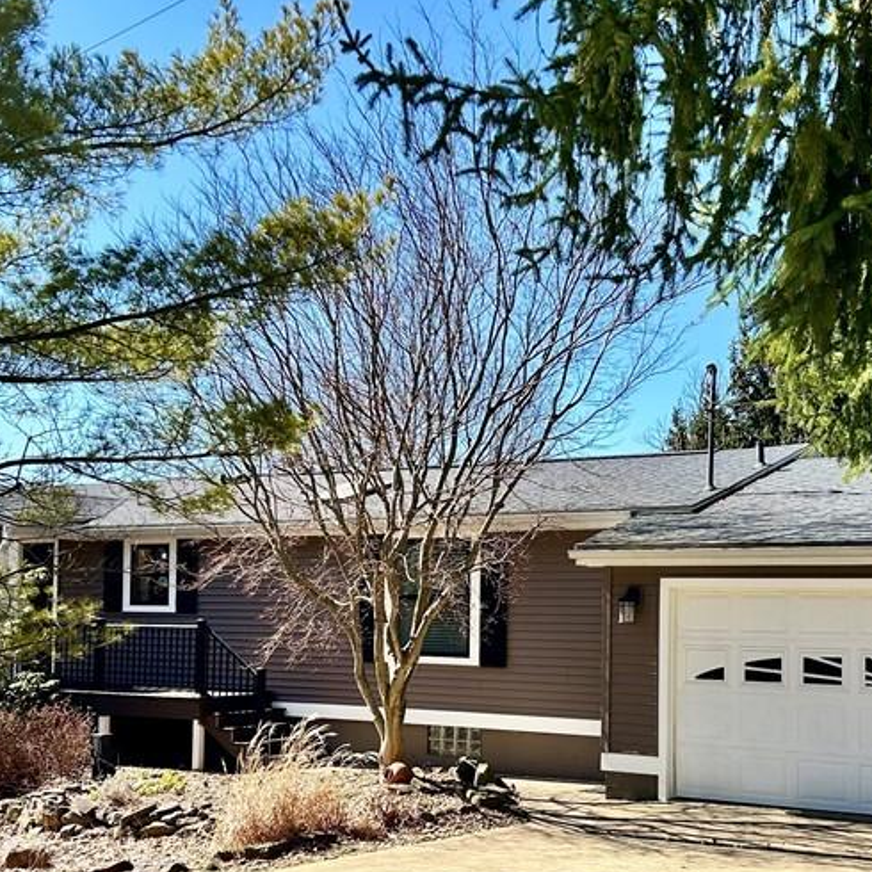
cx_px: 500
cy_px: 582
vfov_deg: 35.0
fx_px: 1368
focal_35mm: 48
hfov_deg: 35.3
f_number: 1.5
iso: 50
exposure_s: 1/2083
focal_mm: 5.7
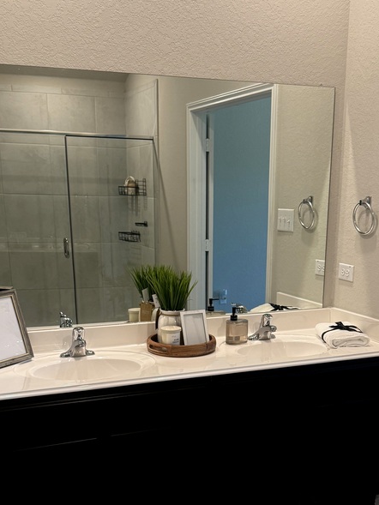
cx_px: 196
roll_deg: -1.3
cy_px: 346
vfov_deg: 42.2
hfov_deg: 32.9
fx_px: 642
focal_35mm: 44
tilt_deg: -13.2
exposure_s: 1/120
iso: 200
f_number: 1.78
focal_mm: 6.76
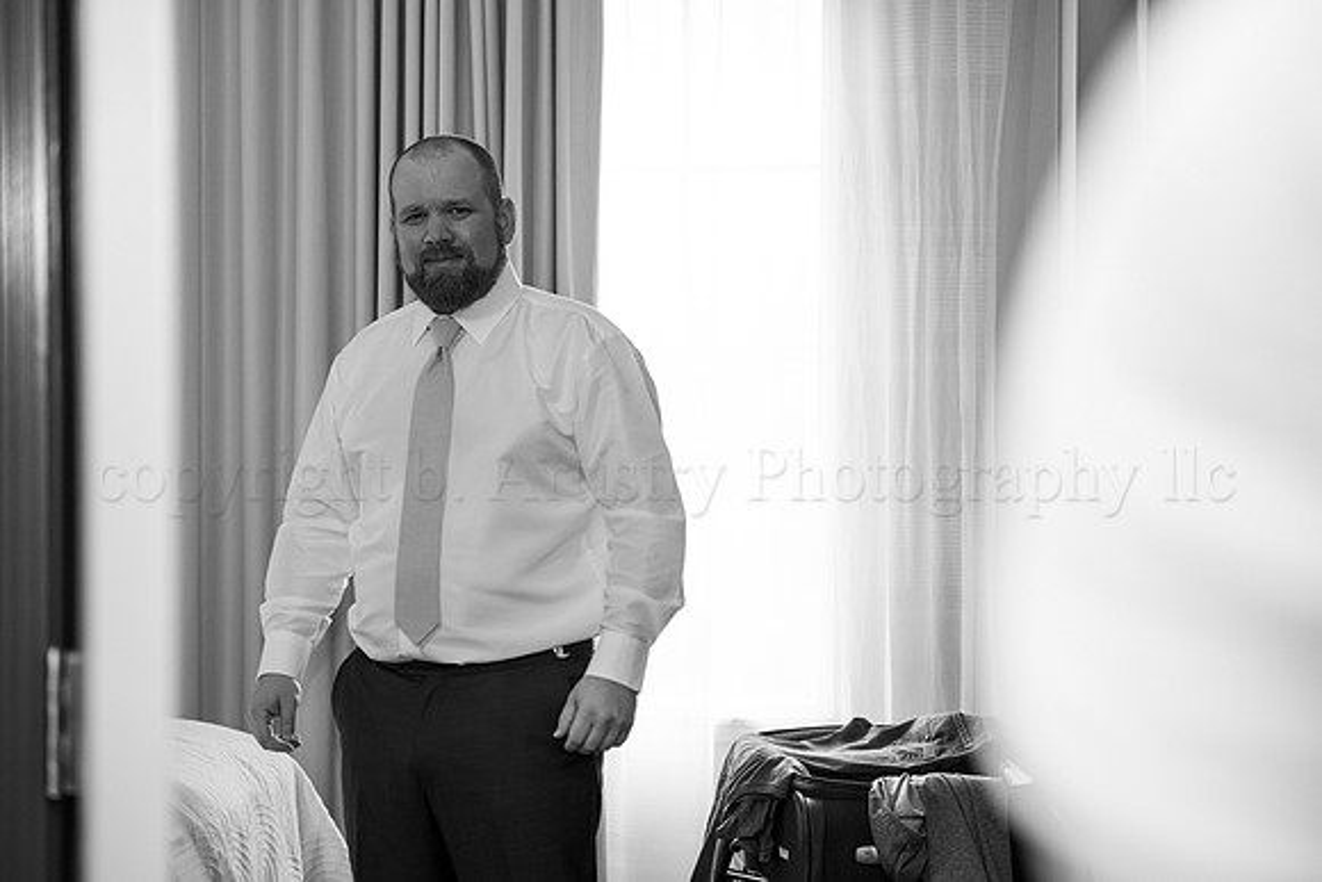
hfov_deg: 23.4
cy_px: 454
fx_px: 3192
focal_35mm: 87
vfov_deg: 15.7
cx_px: 556
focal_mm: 75
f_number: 2.8
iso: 500
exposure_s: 1/100
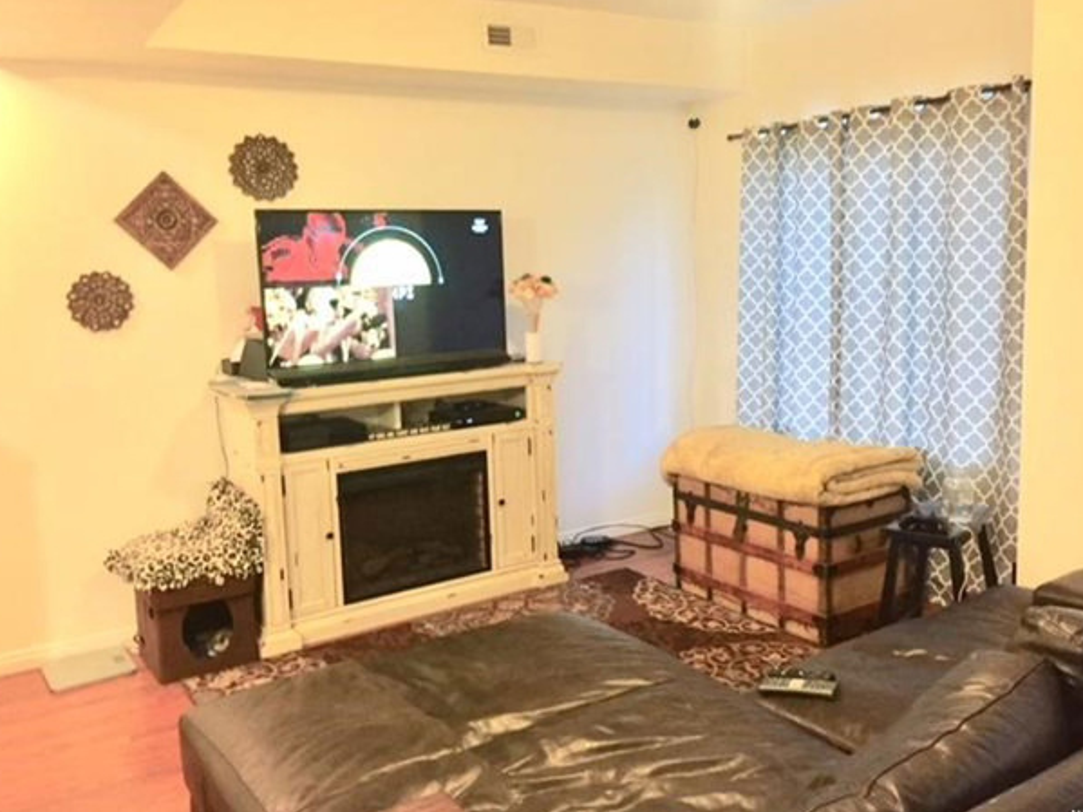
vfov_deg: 45.4
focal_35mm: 31
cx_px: 551
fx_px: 970
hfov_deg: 58.4
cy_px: 389
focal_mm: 4.15
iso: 250
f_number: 2.2
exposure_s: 1/17
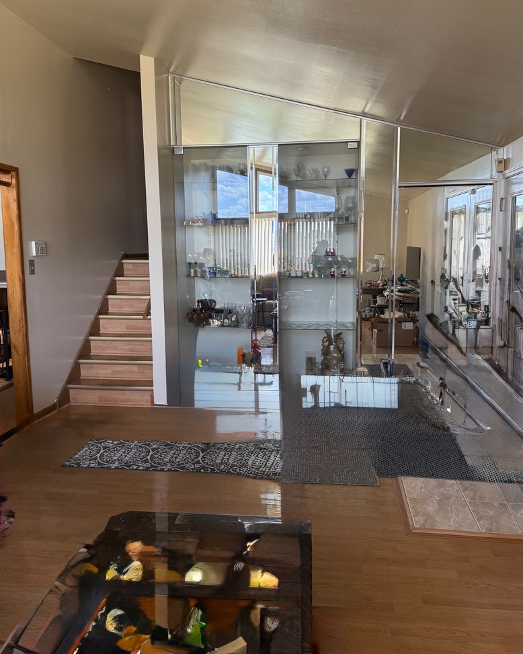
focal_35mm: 26
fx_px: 503
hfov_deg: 54.9
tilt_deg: -5.4
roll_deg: -0.1
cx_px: 263
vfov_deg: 65.9
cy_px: 300
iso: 200
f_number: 1.78
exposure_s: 1/101
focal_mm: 6.76
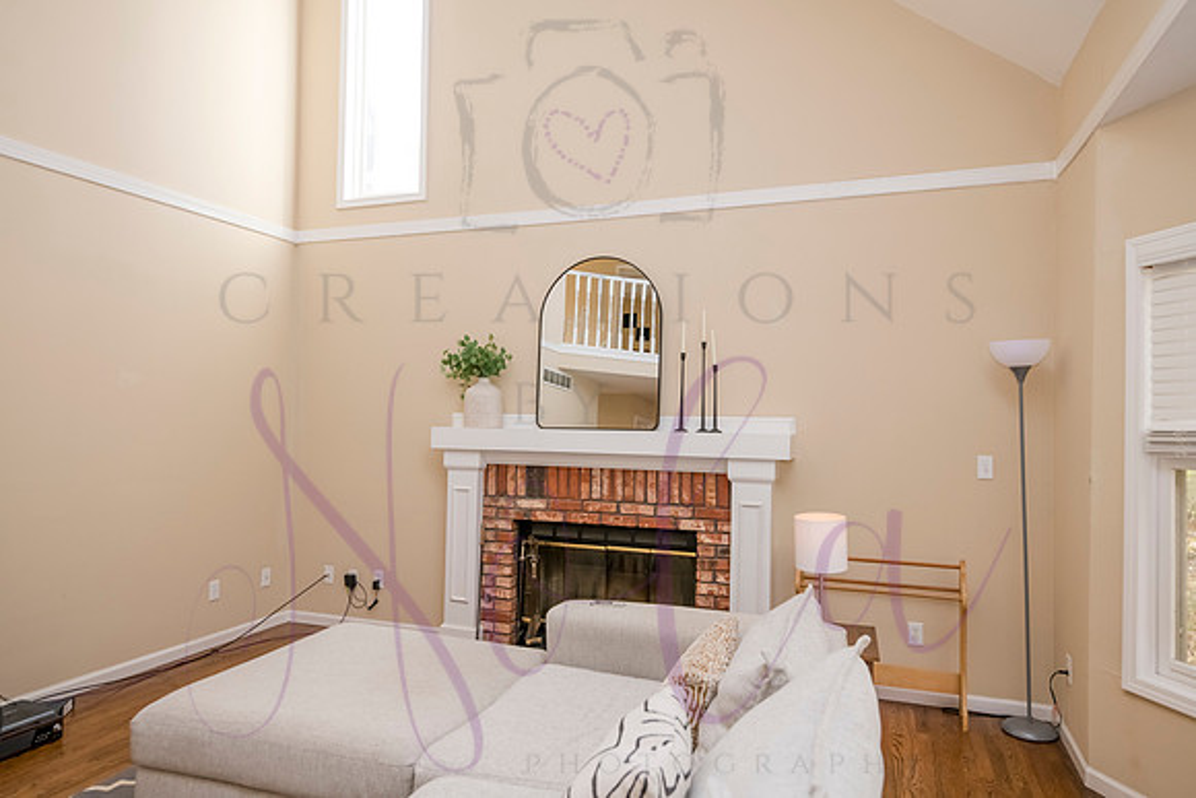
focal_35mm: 24
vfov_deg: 53.2
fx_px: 797
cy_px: 399
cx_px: 598
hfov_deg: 73.7
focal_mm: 24
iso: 800
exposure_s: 1/250
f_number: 4
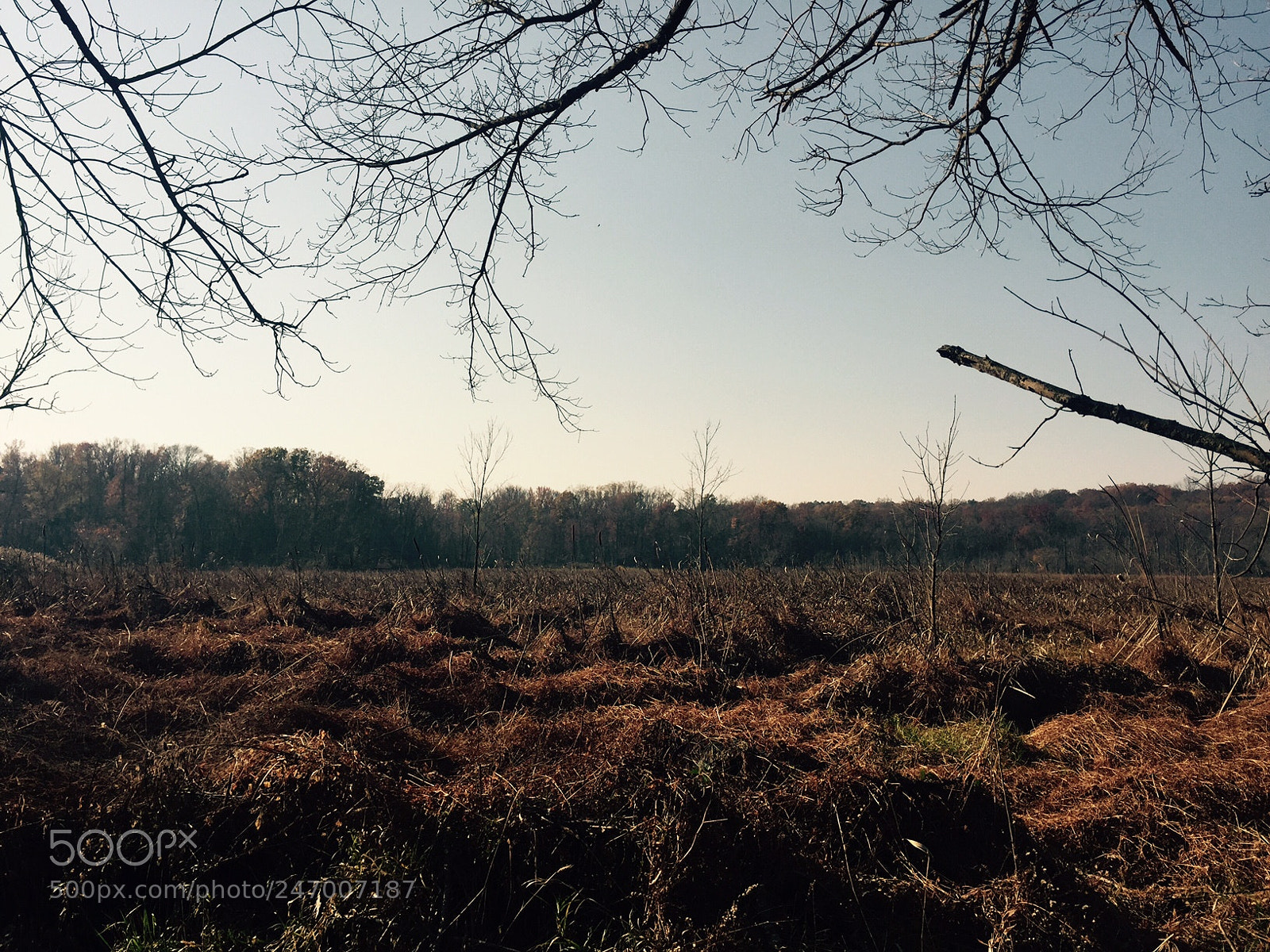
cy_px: 476
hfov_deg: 61.7
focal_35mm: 29
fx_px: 1064
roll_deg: -1.6
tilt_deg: +5.9
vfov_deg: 48.2
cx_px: 635
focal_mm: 4.15
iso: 32
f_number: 2.2
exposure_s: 1/3300
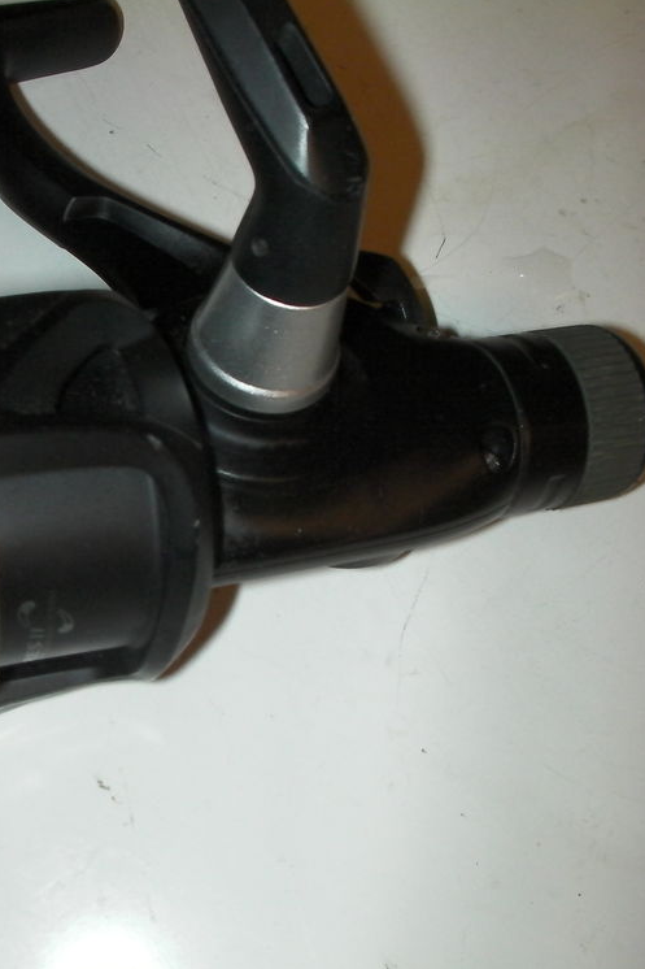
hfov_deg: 24.7
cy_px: 483
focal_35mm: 53
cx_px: 61
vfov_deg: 37.5
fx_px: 1425
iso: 200
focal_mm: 6.3
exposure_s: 1/30
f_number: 5.6
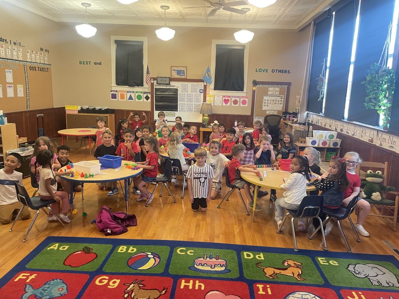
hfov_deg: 67.3
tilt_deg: -11.2
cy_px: 150
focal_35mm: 26
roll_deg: -2.1
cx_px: 200
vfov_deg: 53.1
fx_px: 300
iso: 250
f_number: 1.6
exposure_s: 1/60
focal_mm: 4.2
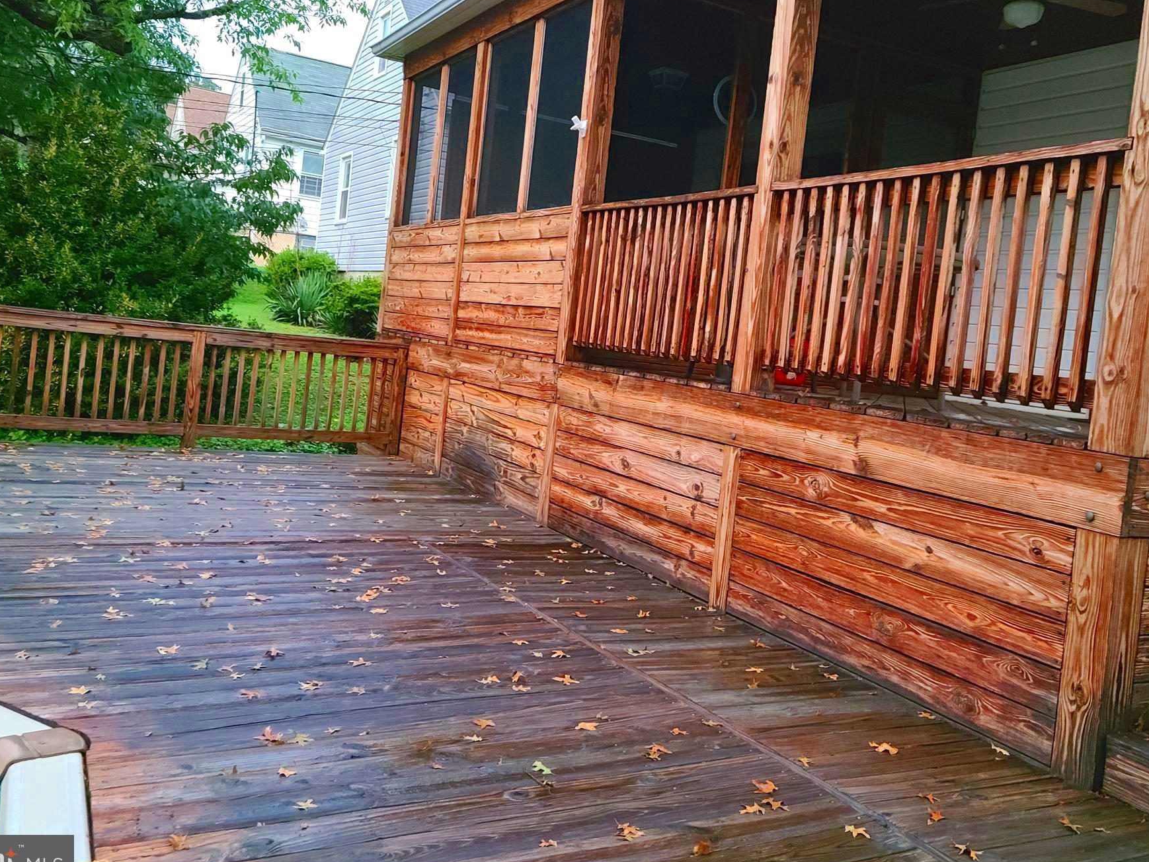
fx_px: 1095
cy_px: 381
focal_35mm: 33
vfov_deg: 42.9
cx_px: 586
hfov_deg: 55.4
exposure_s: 1/40
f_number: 2
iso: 640
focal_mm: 5.9
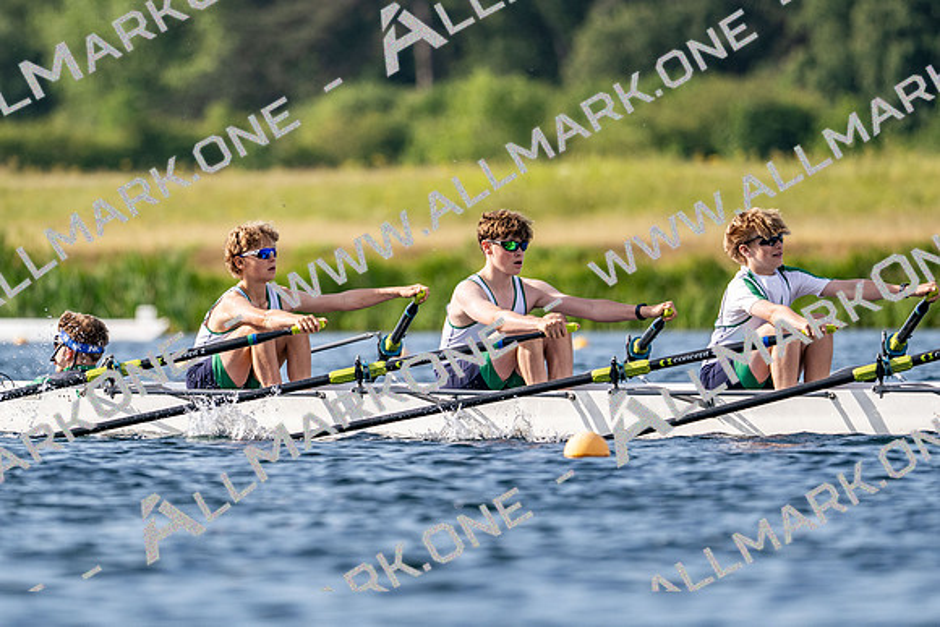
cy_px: 314
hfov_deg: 3.4
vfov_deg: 2.3
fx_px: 15678
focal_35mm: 600
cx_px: 470
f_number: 4.5
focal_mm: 400
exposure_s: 1/2500
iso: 360
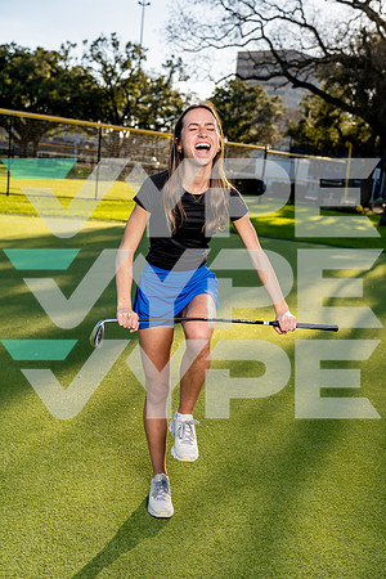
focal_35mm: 42
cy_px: 290
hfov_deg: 31.9
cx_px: 193
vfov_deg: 46.4
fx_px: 675
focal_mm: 42
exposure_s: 1/800
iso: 100
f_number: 4
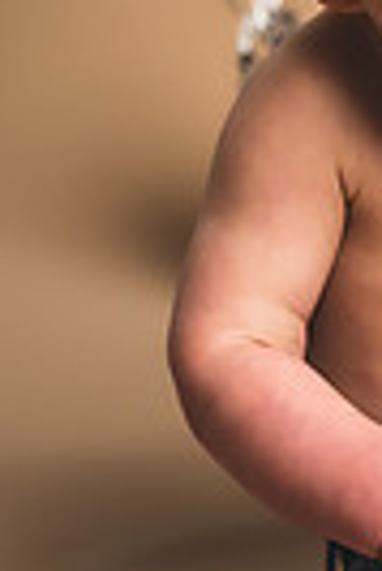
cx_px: 1114
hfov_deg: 5.2
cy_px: 195
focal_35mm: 252
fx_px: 4000
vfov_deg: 8.2
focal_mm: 50
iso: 200
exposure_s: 1/125
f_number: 2.8
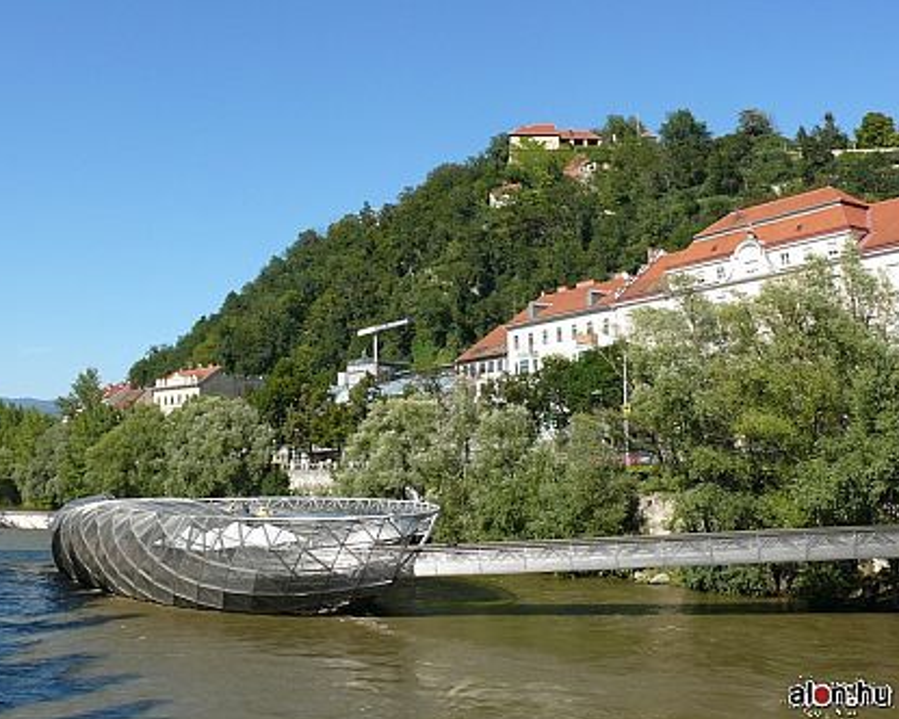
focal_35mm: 37
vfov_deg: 40.1
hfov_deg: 49.0
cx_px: 418
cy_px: 363
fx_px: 984
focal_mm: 7.4
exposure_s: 1/400
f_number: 5.6
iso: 100
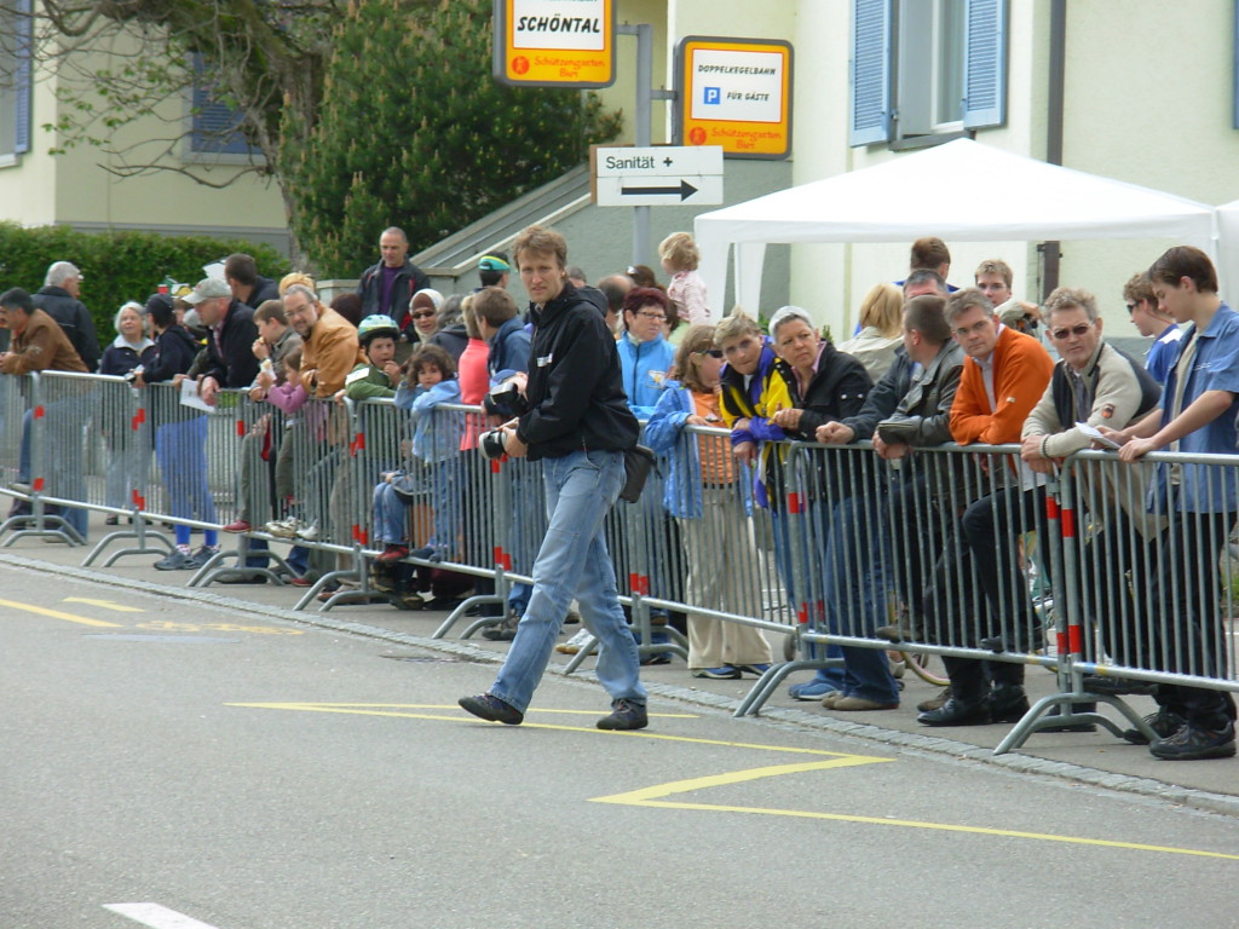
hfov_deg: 10.4
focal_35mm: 190
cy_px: 464
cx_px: 620
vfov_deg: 7.8
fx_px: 6801
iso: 50
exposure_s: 1/111
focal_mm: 31.4
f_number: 5
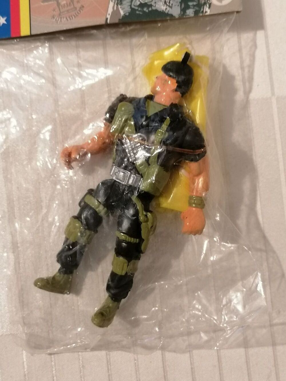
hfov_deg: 32.9
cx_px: 143
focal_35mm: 44
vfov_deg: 42.9
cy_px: 190
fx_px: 485
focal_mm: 4.75
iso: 320
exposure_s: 1/30
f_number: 1.8
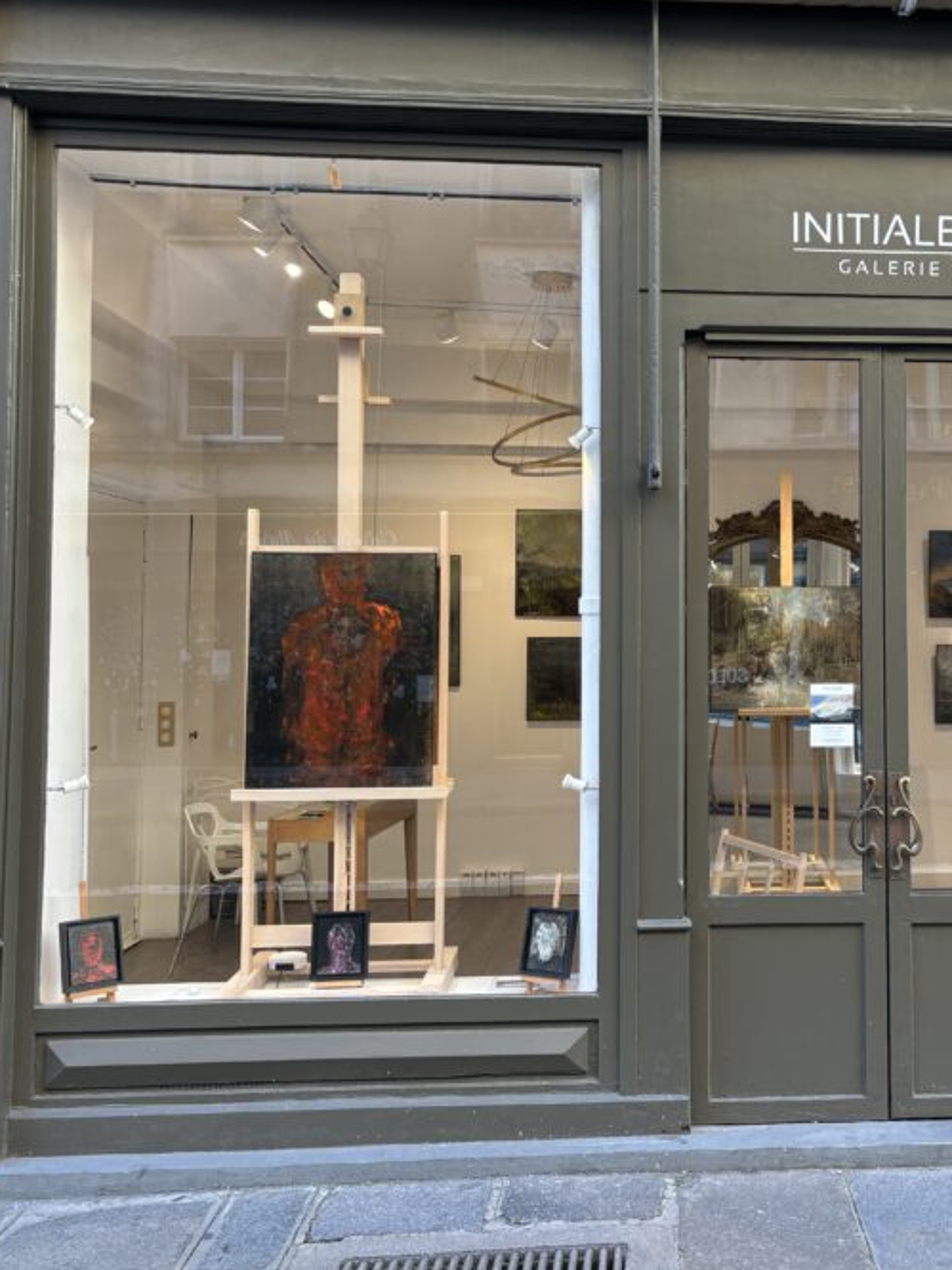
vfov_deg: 46.7
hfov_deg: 34.8
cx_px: 769
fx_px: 1468
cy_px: 545
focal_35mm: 40
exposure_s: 1/100
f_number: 1.6
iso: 64
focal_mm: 5.96
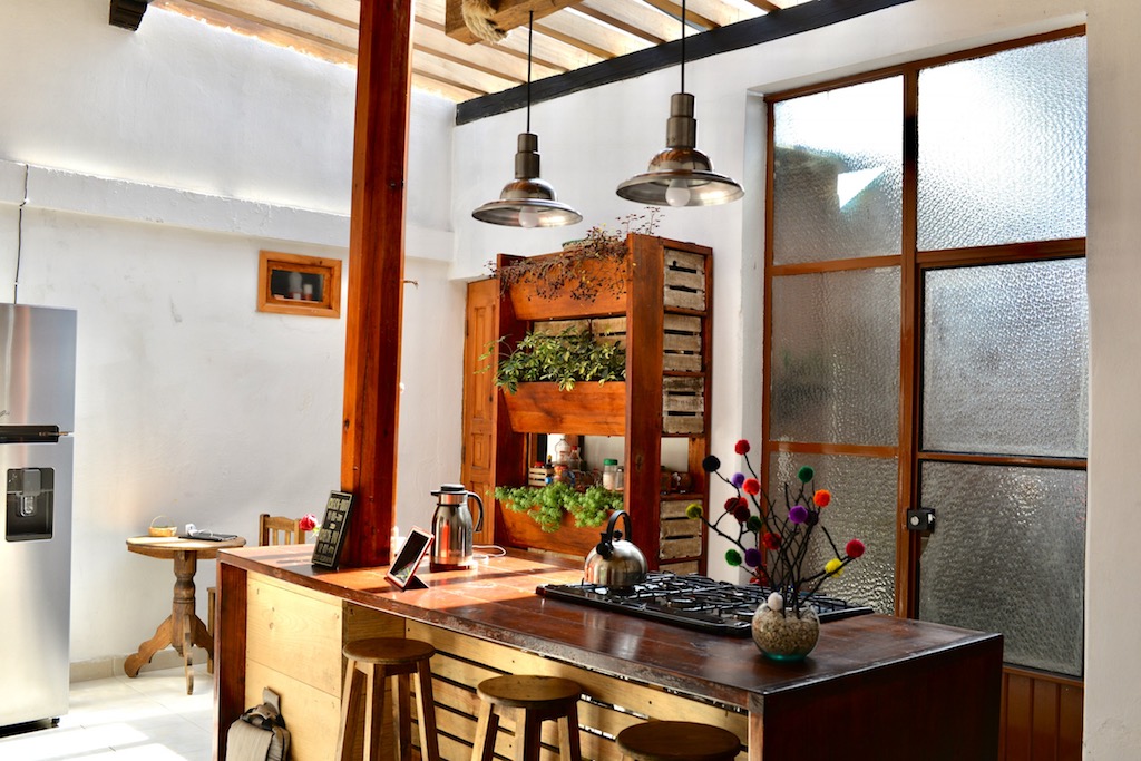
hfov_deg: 54.4
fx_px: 1109
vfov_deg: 37.9
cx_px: 570
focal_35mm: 35
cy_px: 380
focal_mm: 35
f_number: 5.6
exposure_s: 1/125
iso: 280
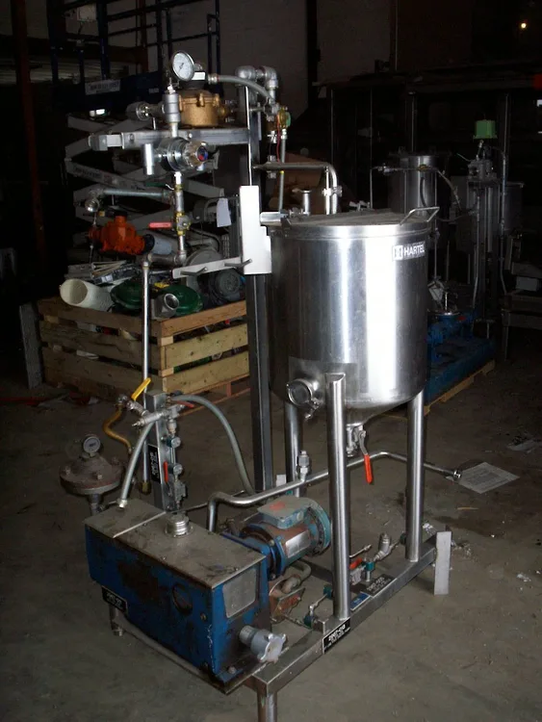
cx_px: 271
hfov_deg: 39.7
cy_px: 361
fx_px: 751
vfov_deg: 51.3
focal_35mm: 36
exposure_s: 1/64
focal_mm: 5.9
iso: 140
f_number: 4.5
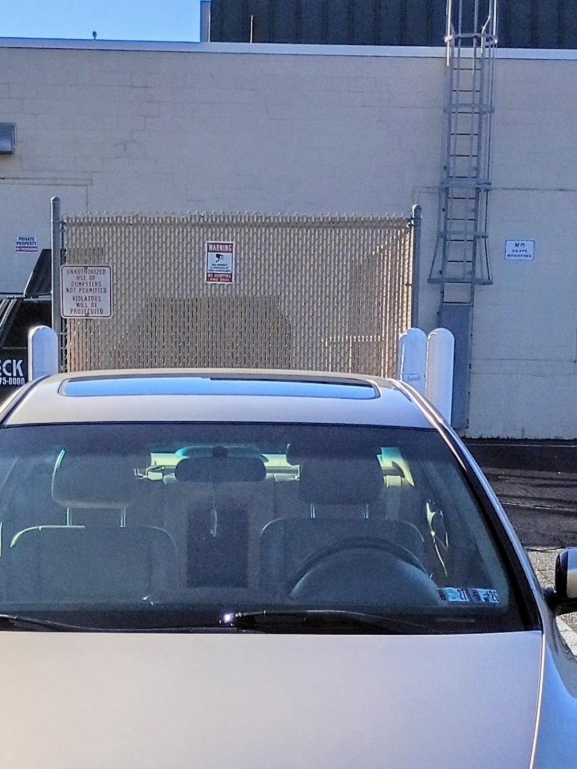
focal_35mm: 81
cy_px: 772
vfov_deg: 23.1
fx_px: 1800
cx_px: 251
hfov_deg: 18.2
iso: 101
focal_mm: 4.27
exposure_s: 1/822
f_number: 1.8
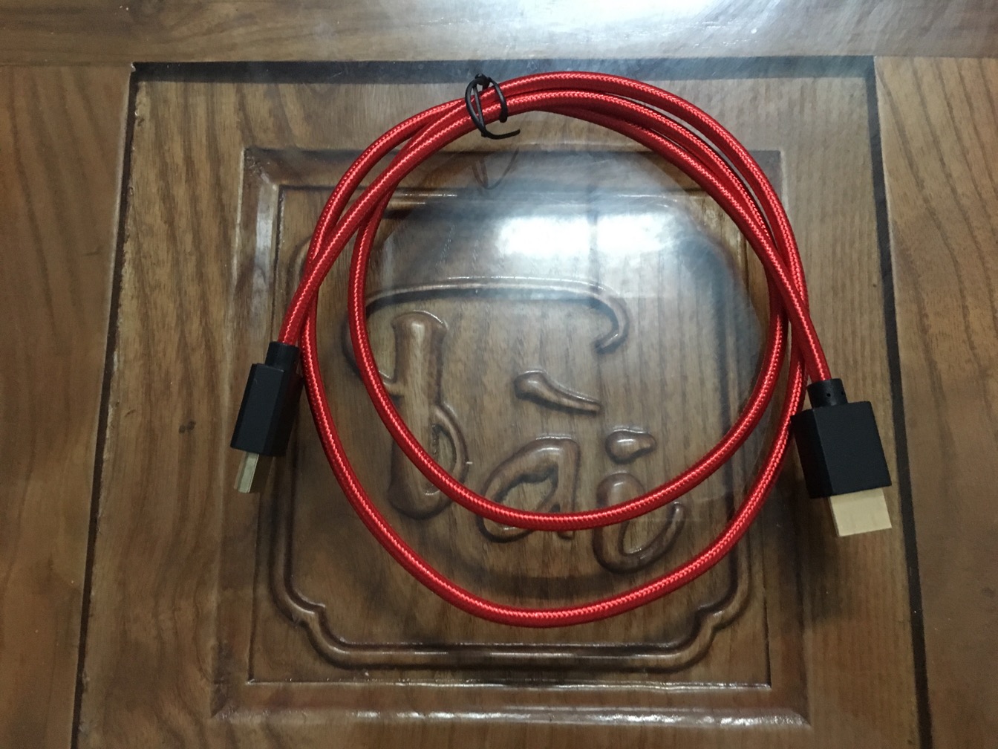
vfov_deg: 48.2
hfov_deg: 61.7
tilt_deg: -78.1
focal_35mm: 29
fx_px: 836
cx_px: 499
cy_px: 374
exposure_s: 1/17
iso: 250
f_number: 2.2
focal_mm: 4.15
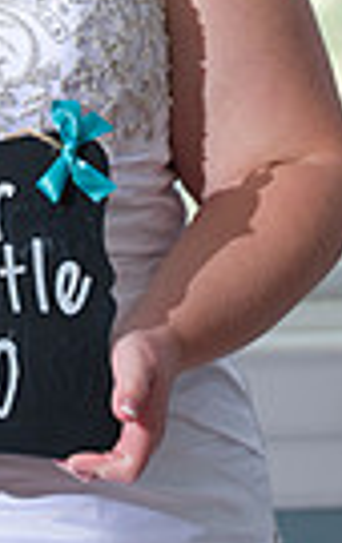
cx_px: -87
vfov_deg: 5.6
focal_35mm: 372
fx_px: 5518
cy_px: 72
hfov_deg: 3.5
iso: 640
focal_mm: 110
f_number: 4.5
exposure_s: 1/100
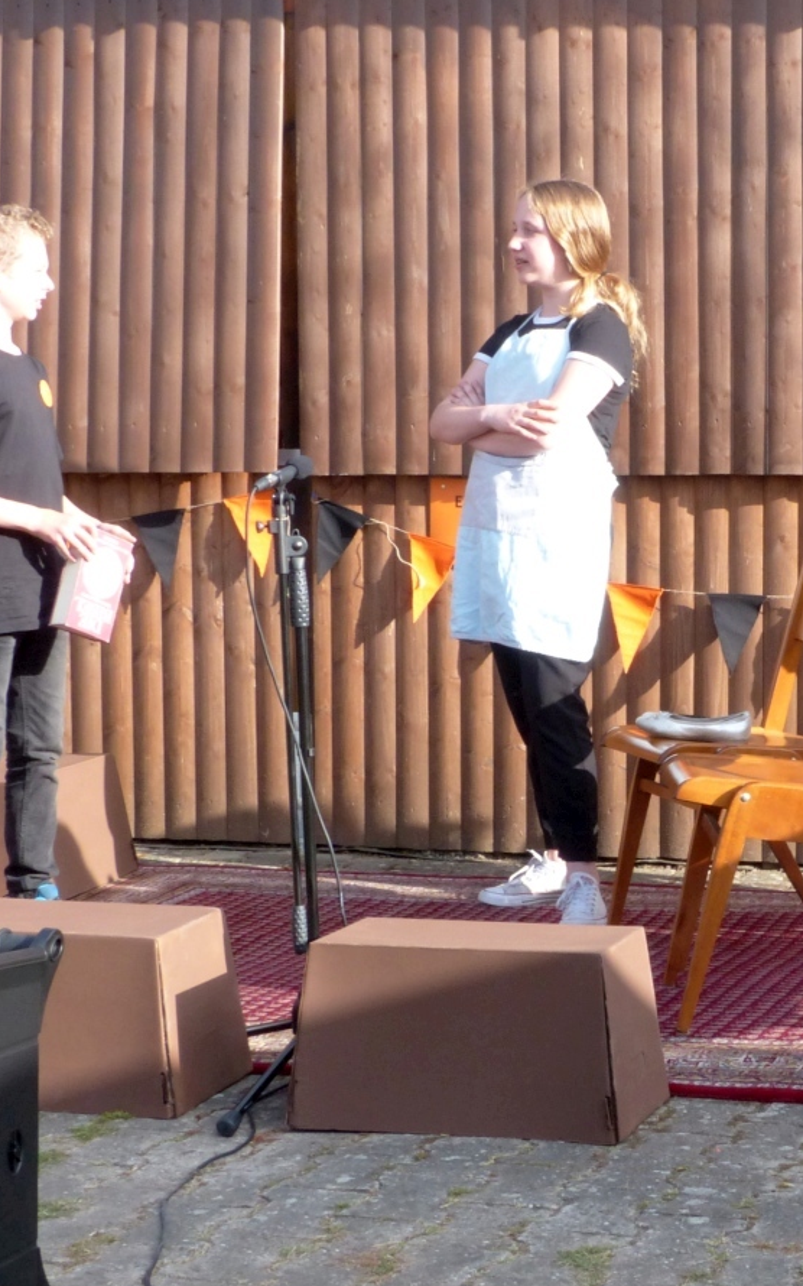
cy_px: 640
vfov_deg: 29.4
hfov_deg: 18.5
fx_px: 2452
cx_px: 627
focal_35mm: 70
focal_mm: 8.4
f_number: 6.3
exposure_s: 1/160
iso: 200
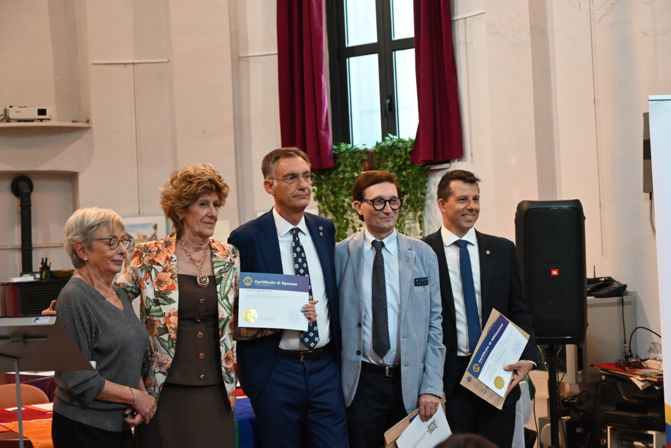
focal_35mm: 62
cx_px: 336
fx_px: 1156
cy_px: 224
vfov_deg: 21.9
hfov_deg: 32.4
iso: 3200
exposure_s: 1/100
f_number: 6
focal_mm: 62
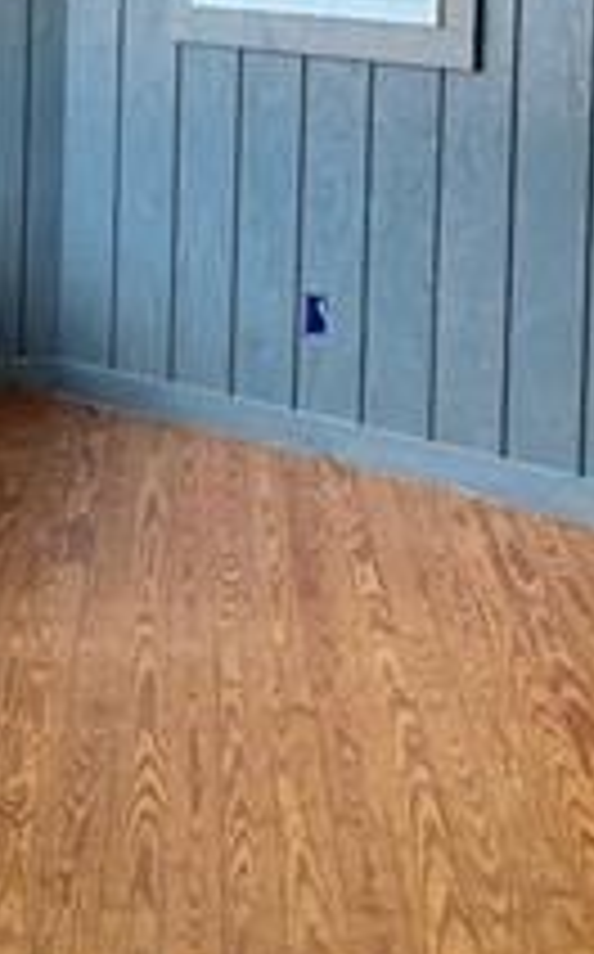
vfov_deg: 20.2
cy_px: 9
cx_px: 171
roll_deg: -1.5
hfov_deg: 13.0
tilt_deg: -3.0
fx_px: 2597
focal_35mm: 100
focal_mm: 4.25
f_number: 1.8
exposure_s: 1/120
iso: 64
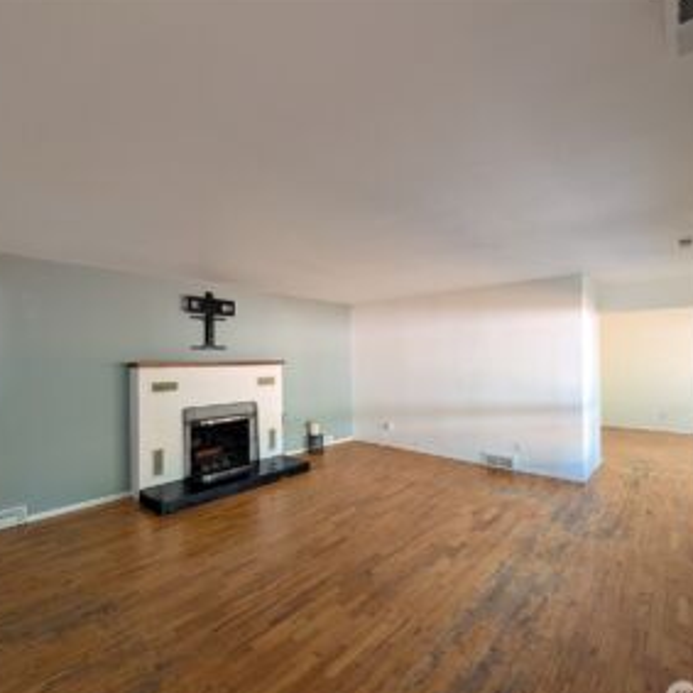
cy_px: 354
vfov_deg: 91.1
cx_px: 335
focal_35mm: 15
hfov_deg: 91.1
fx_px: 340
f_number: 1.7
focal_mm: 2.02
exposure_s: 1/60
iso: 77
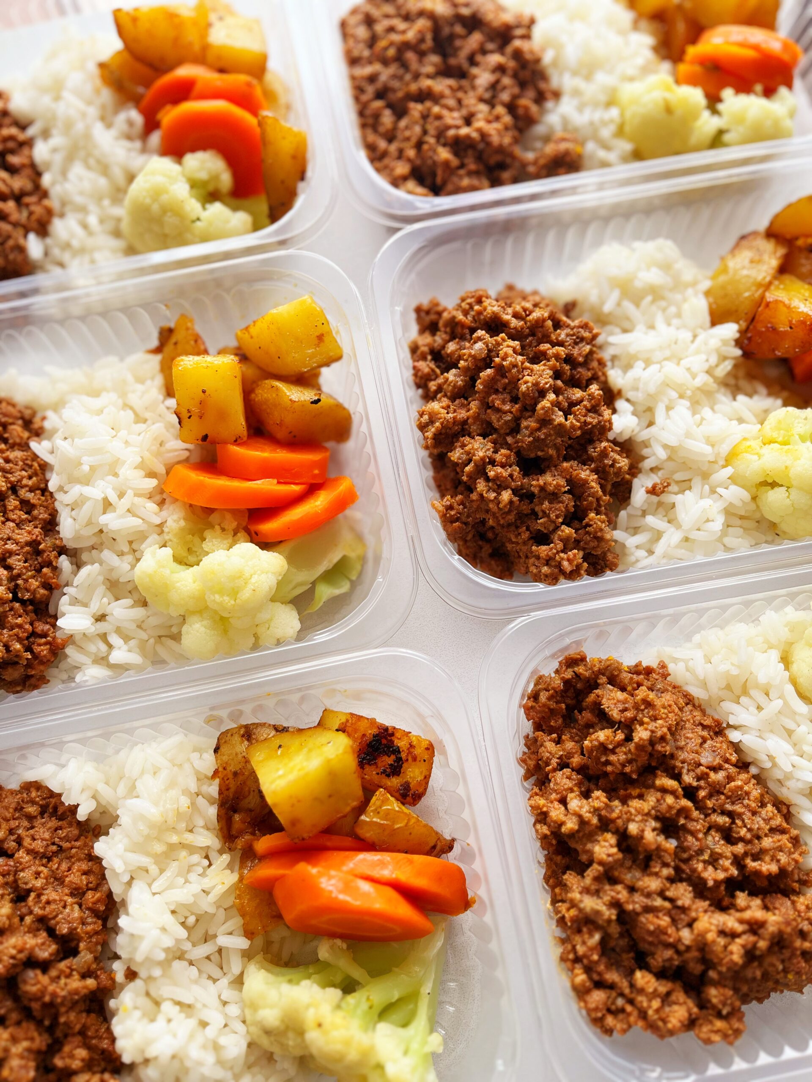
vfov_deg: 67.3
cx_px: 406
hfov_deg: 53.1
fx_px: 813
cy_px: 541
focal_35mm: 26
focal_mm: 5.1
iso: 50
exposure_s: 1/122
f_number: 1.6
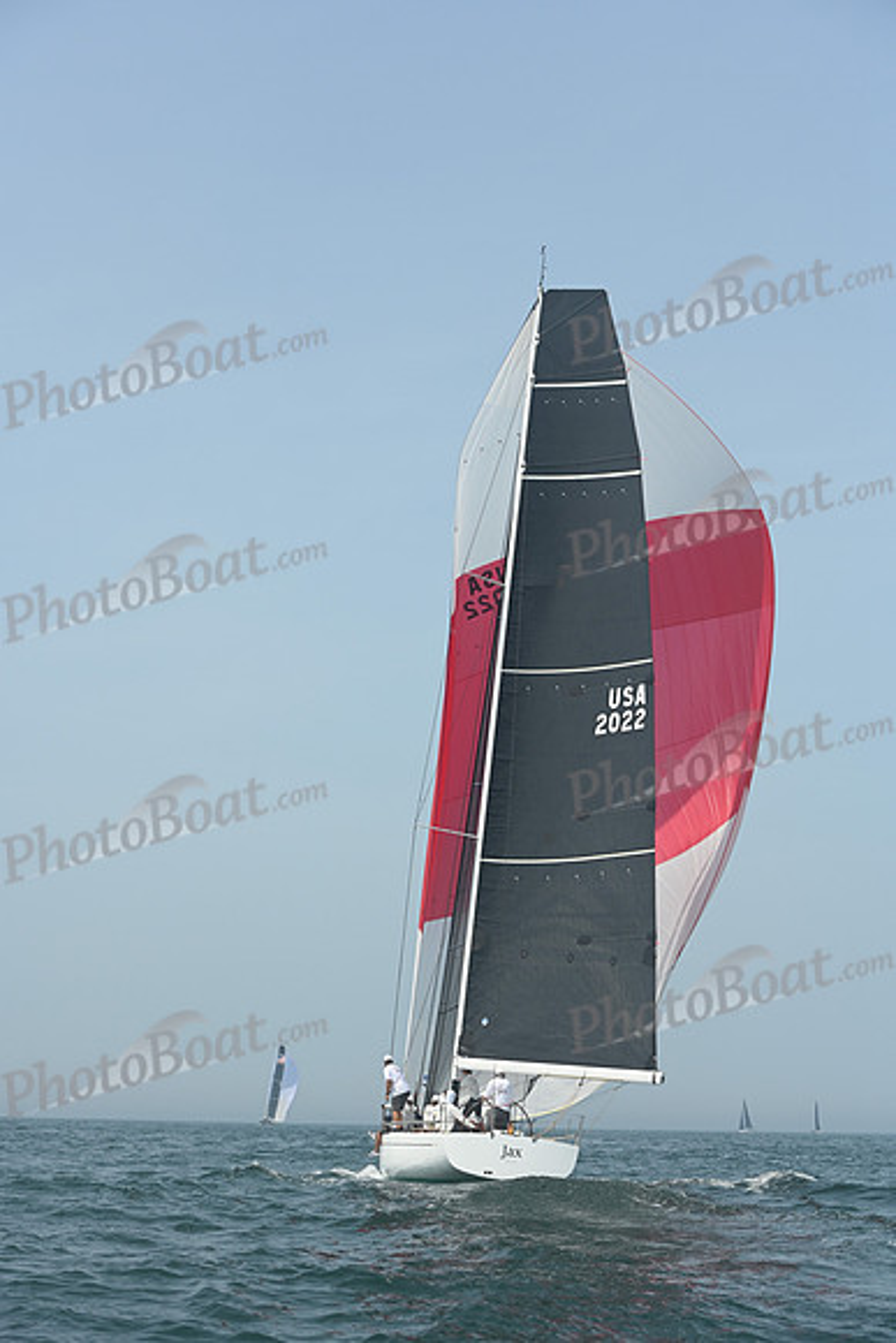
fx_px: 2612
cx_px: 448
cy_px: 672
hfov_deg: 19.5
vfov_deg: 28.8
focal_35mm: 70
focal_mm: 70
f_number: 8
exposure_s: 1/1250
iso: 320
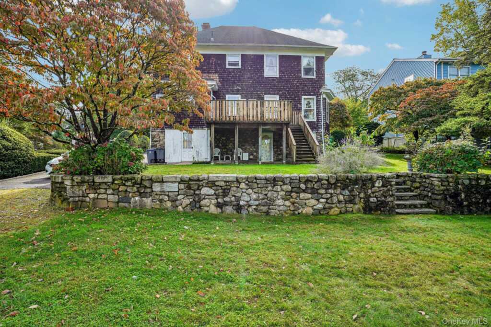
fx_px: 246
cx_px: 246
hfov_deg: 90.0
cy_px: 164
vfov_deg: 67.4
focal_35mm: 18
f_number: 8
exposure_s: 1/125
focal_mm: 18
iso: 125
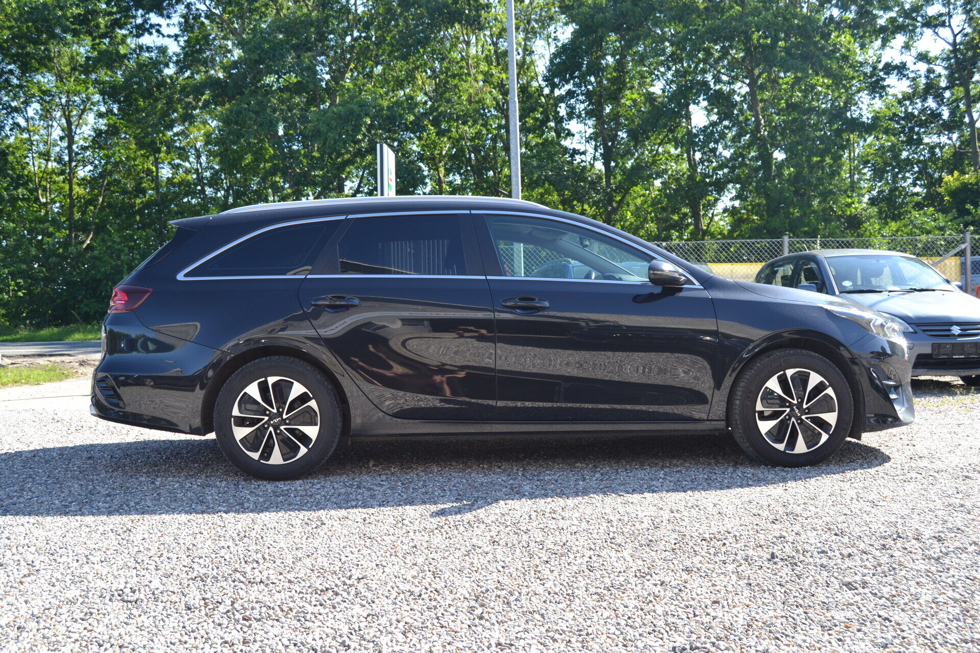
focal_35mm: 33
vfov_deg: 40.0
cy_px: 326
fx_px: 898
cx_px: 490
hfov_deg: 57.2
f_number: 5.6
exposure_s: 1/125
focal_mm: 22
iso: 100
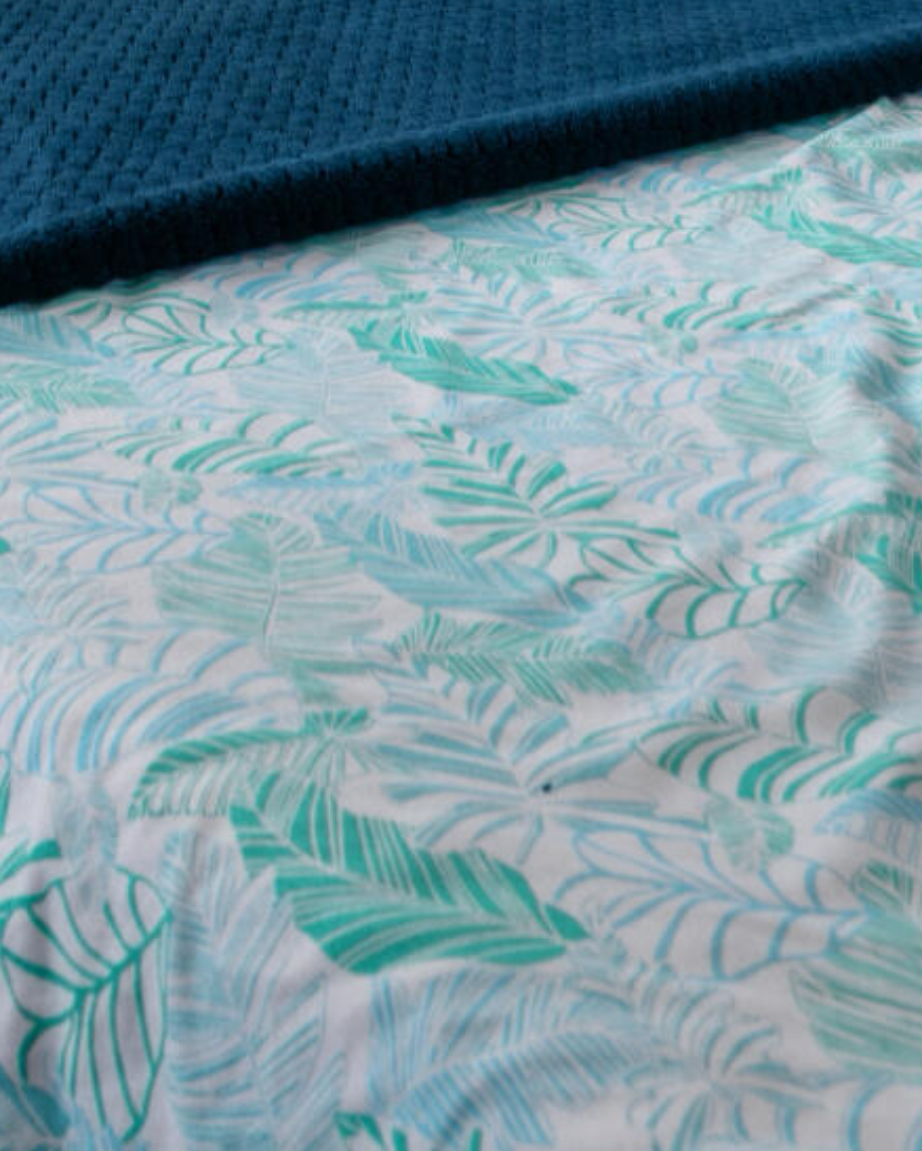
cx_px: 305
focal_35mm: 72
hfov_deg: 21.2
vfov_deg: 21.5
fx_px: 2455
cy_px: -648
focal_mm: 14
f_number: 8
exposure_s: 1/5
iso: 400
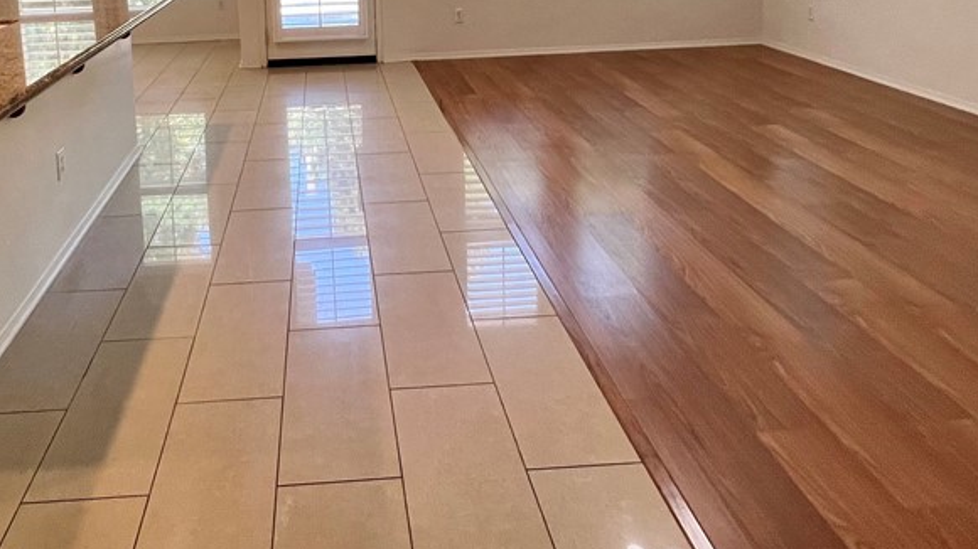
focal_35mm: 25
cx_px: 349
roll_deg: +1.4
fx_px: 648
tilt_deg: -5.5
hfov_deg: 72.4
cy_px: -35
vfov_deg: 38.9
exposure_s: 1/120
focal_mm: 1.57
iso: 100
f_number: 1.8
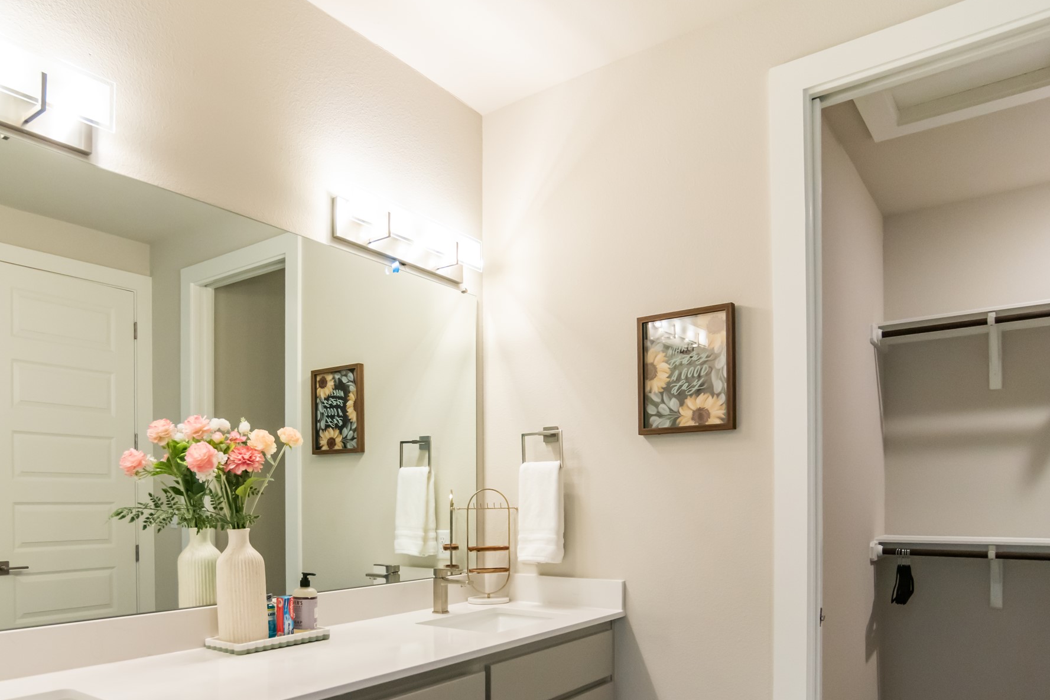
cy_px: 401
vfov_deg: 57.0
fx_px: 642
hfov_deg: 78.0
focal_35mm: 22
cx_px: 438
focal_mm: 12
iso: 800
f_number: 4
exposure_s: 1/160
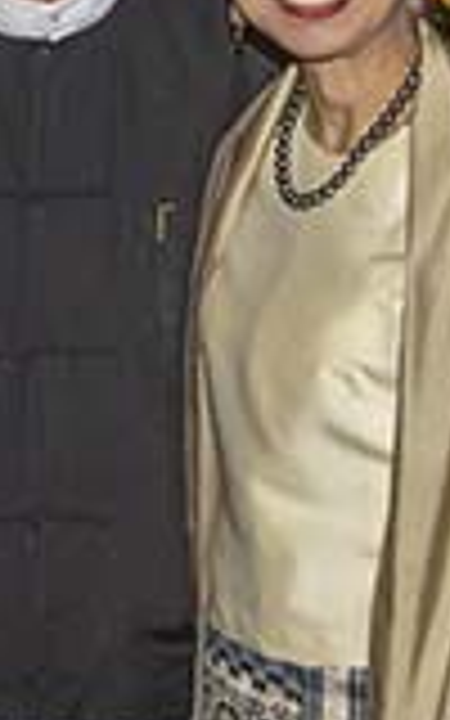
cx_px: 45
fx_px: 3826
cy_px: -128
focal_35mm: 195
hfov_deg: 6.7
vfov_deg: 10.6
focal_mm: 32
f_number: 8
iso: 640
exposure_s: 1/250
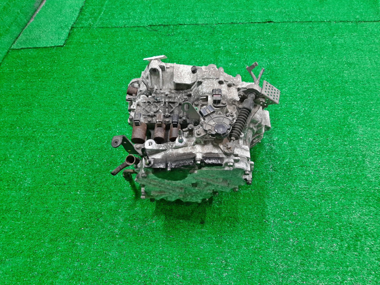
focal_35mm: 26
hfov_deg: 67.3
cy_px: 142
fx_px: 285
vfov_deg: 53.1
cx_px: 190
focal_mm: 3.93
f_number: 1.7
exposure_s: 1/50
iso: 125
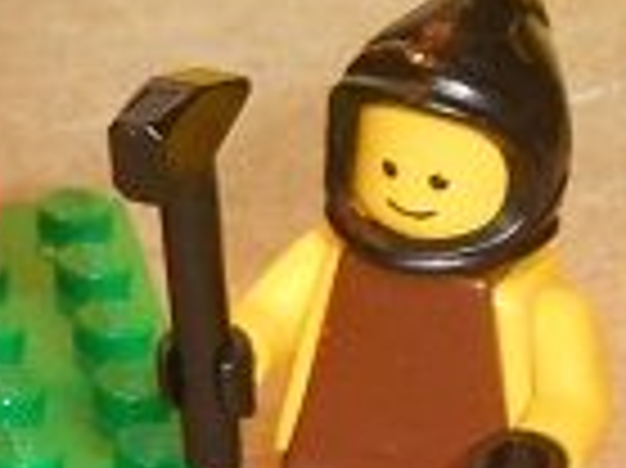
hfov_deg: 6.8
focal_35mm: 283
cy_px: 9
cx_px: -504
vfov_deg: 5.2
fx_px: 5113
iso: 400
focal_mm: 8.8
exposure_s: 1/8
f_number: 4.8
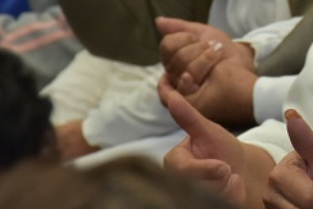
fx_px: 4811
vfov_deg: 2.5
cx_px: 454
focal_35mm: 553
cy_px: -96
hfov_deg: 3.7
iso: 800
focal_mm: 100
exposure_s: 1/320
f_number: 8
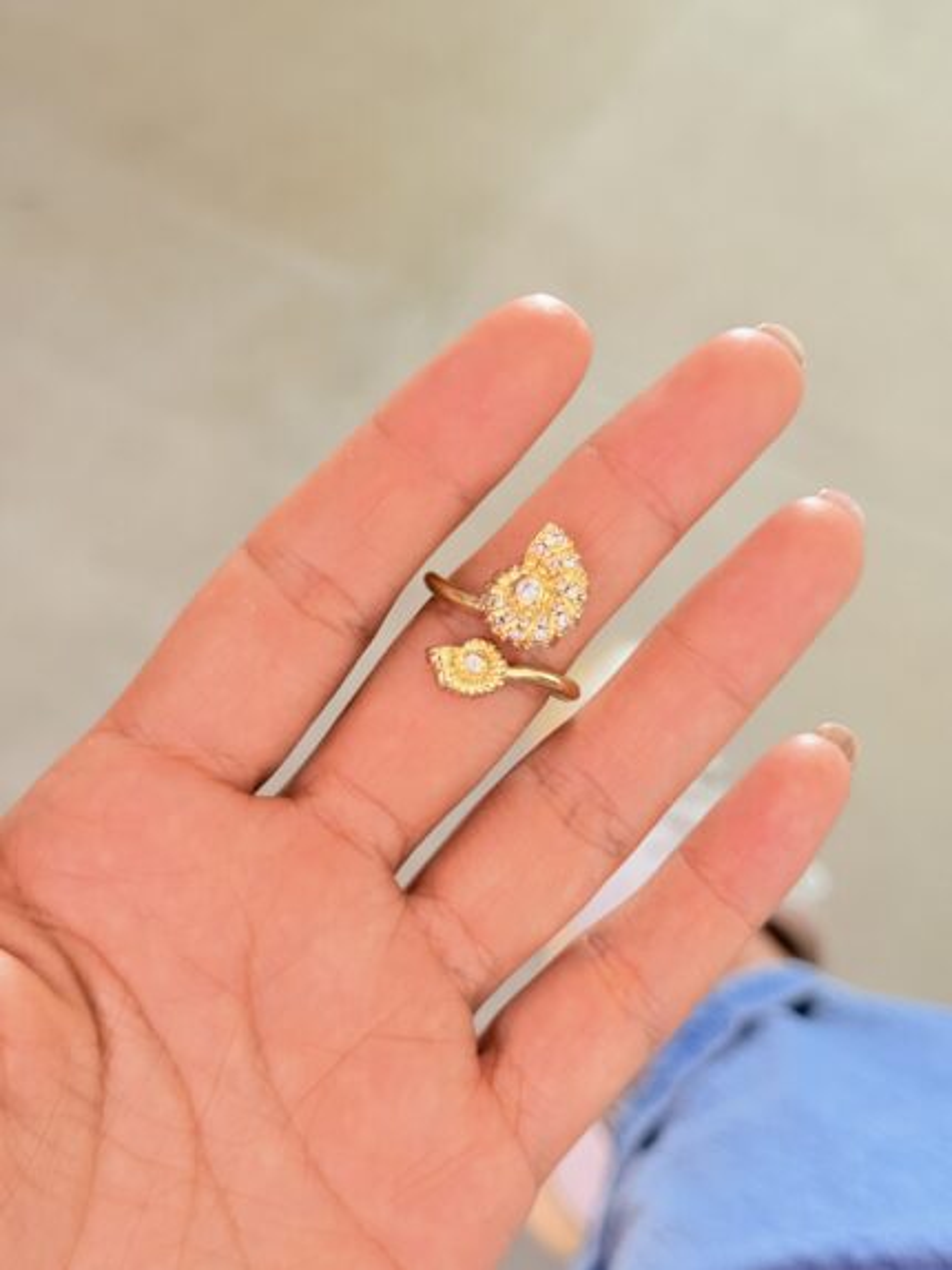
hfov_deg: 30.3
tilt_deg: -55.9
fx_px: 1759
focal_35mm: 48
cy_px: 635
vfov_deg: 39.6
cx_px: 476
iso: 200
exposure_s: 1/60
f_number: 1.78
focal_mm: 6.76
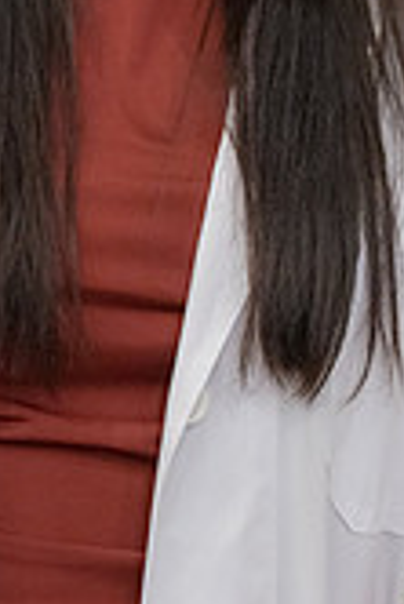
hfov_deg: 2.9
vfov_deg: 4.3
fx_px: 7979
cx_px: 66
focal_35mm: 475
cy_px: -164
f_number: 4
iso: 5000
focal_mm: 175
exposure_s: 1/80
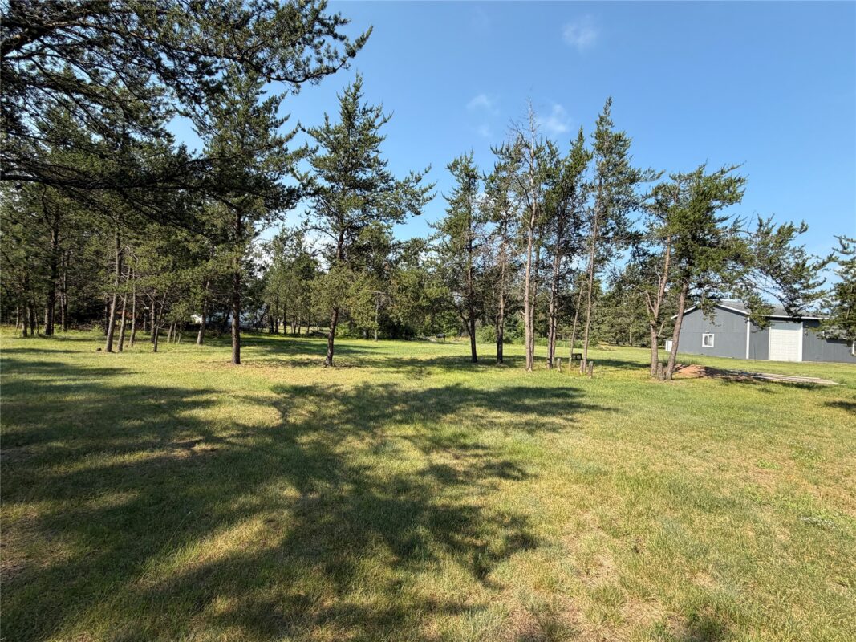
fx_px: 346
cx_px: 428
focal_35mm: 14
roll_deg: -3.2
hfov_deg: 102.1
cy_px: 321
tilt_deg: +1.9
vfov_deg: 85.7
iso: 40
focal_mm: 2.22
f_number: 2.2
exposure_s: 1/709
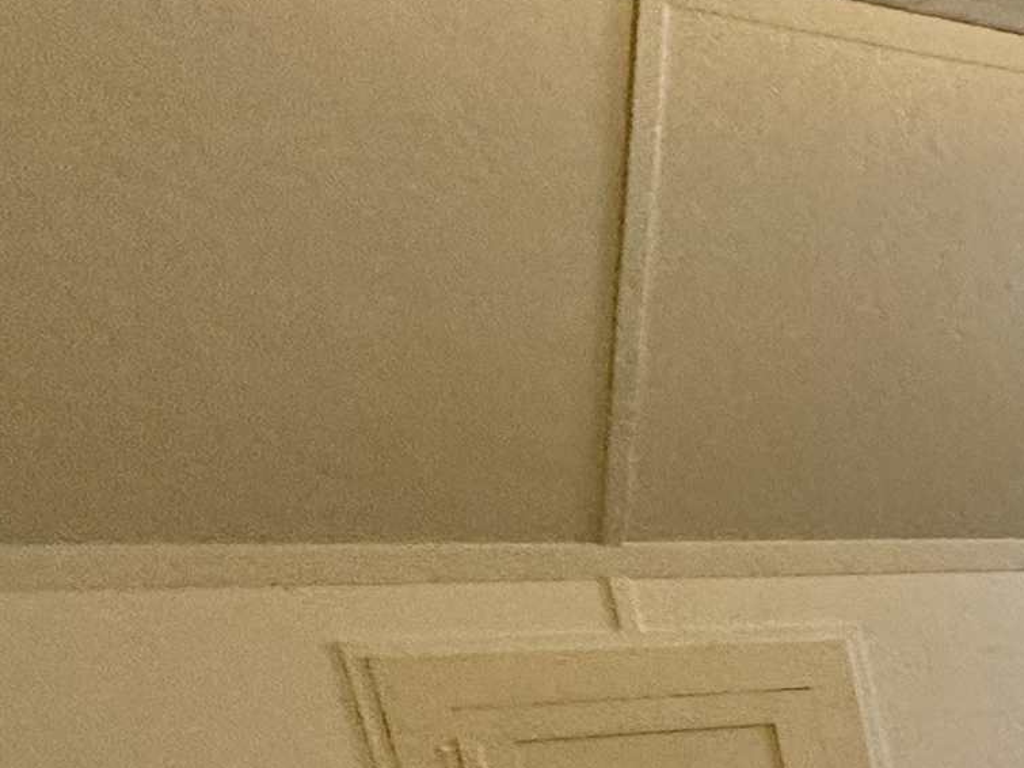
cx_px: 2051
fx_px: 1686
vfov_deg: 22.6
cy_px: 1033
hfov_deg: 19.2
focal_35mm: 57
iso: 250
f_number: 2.2
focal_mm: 2.22
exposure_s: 1/120
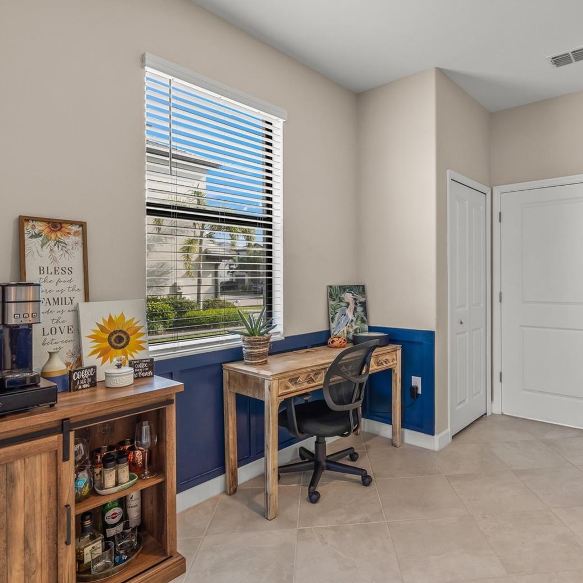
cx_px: 373
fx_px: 400
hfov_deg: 70.7
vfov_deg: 72.1
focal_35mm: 21
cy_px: 286
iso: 250
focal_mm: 16
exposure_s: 1/3
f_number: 6.3
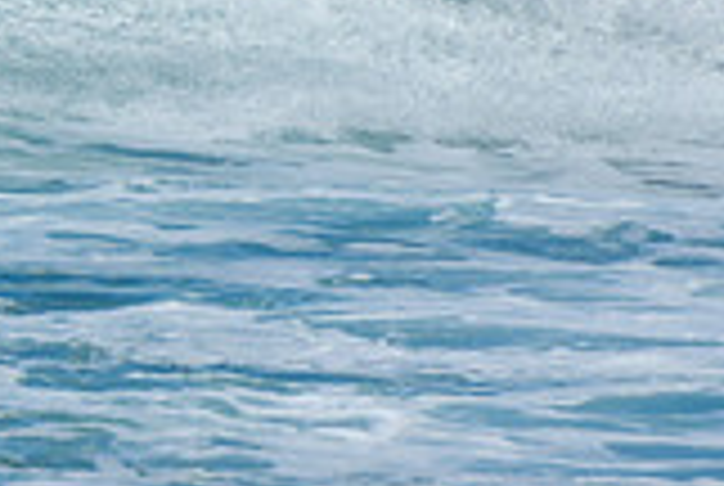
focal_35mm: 2158
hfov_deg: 1.0
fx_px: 43479
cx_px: -414
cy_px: -344
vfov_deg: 0.6
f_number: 5.6
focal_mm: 400
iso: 200
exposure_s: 1/1250
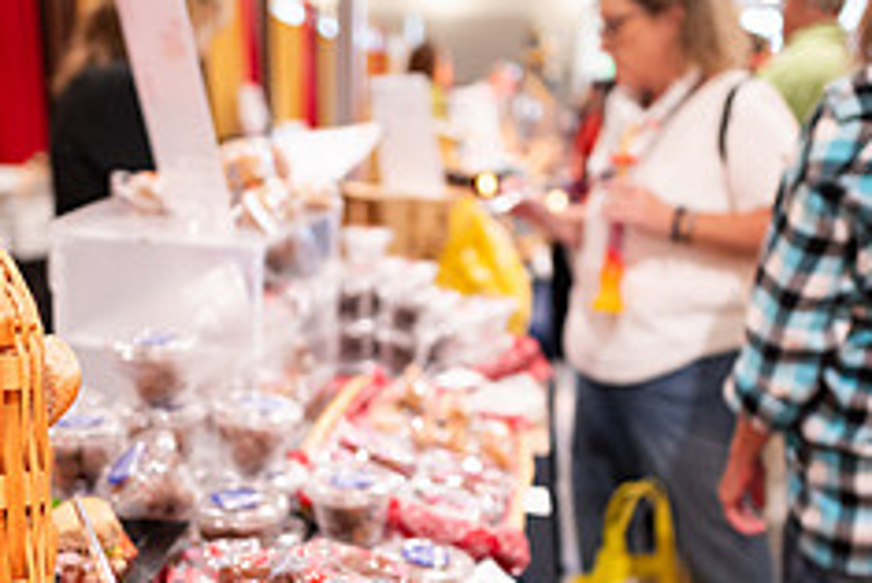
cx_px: 423
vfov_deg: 28.8
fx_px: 1115
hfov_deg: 42.7
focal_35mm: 46
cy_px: 446
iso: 1250
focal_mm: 24
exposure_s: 1/200
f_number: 1.8
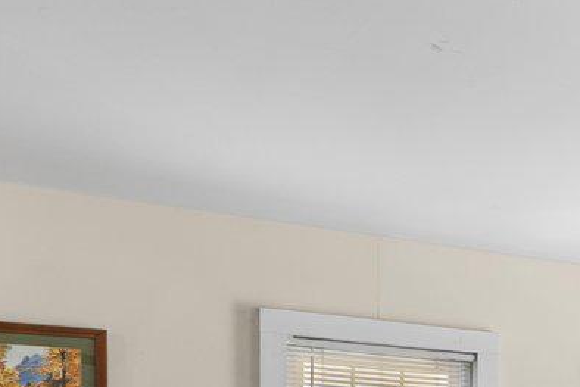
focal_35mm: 78
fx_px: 1257
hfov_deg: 20.2
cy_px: 553
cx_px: 983
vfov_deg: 16.2
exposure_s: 1/3
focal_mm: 10
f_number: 9
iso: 100
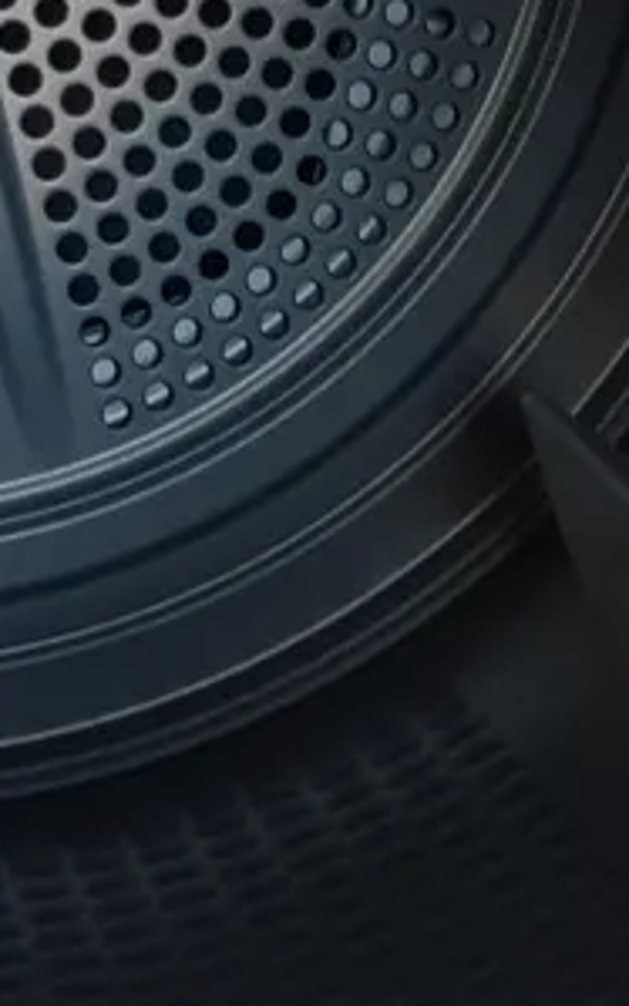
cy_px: 20
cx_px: 148
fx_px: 3235
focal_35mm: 118
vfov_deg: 17.3
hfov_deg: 11.1
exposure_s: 1/60
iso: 40
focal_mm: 3.92
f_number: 1.7
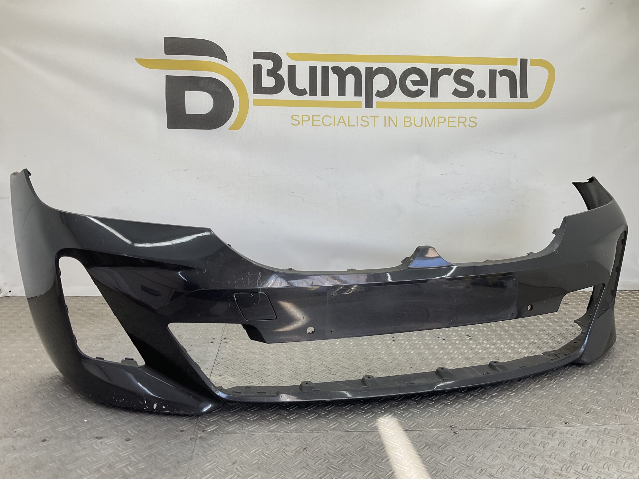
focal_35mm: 29
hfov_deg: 61.7
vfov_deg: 48.2
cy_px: 240
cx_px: 320
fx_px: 535
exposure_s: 1/150
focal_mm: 3
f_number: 1.8
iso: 16
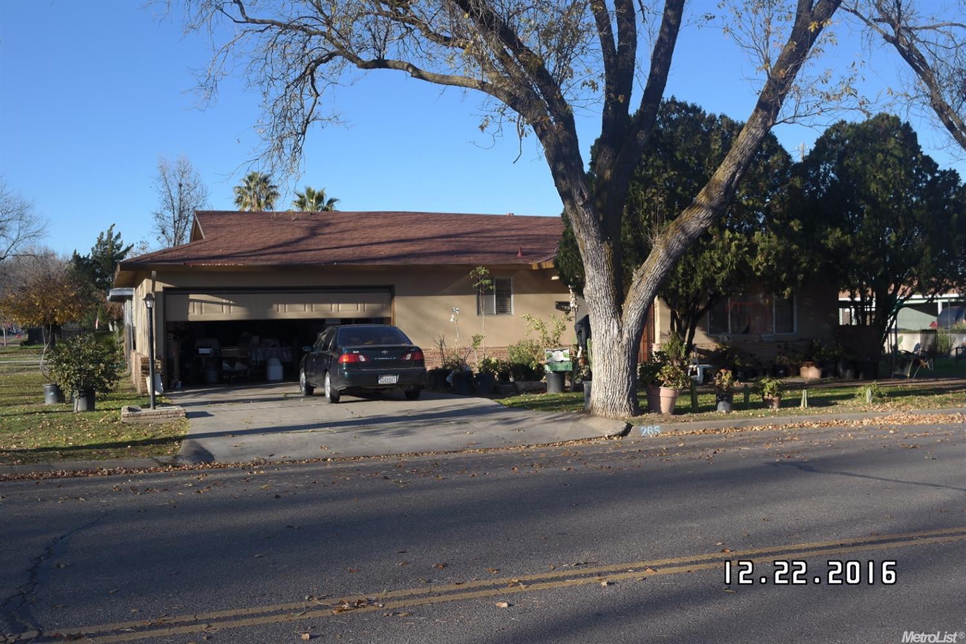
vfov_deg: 36.9
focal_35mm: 36
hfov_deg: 53.1
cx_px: 483
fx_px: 966
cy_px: 322
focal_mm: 24
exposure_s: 1/200
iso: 100
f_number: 5.6
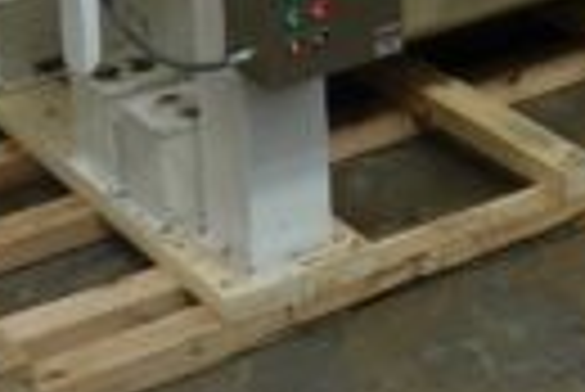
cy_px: -268
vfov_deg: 9.6
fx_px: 2245
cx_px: 554
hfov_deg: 14.7
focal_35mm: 138
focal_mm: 13.29
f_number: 3.5
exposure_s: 1/60
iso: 125
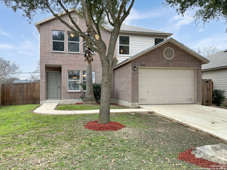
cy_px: 85
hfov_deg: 61.7
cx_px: 114
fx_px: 190
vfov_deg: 48.2
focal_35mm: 29
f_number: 1.8
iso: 16
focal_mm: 3
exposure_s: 1/166
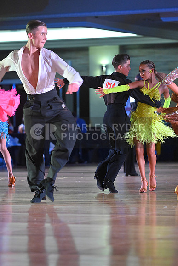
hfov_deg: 7.4
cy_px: 133
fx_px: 1371
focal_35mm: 185
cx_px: 89
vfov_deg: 11.1
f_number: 5
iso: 5000
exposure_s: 1/400
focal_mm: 185
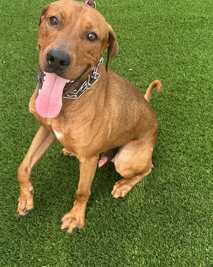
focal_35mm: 52
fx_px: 410
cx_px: 113
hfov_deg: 29.1
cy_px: 92
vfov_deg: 35.7
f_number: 1.78
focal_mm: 6.86
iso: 64
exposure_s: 1/168
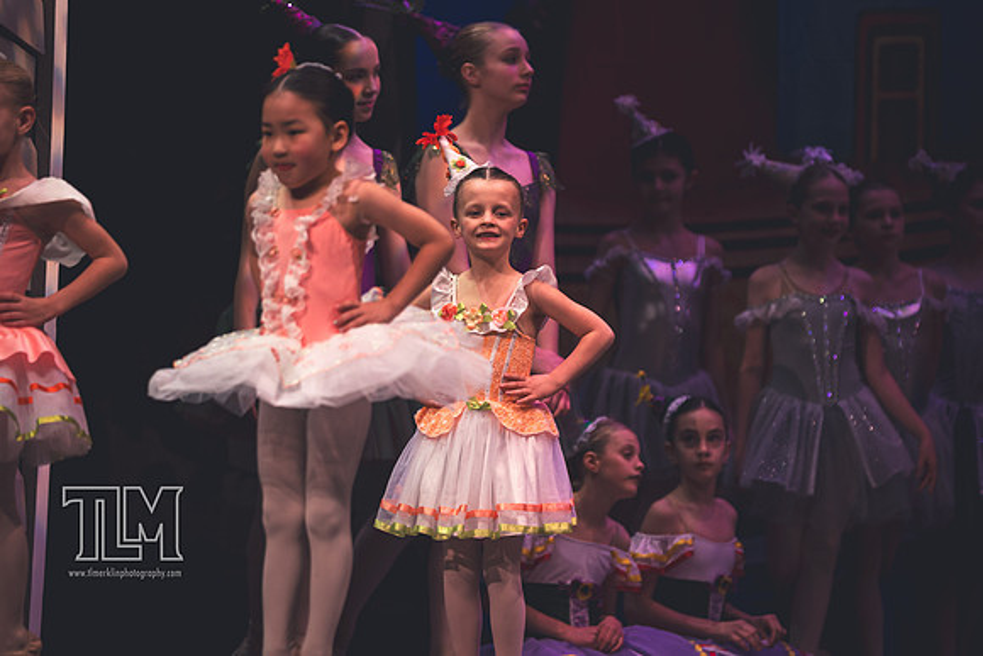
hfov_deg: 6.9
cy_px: 328
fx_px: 8197
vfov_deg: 4.6
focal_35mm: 300
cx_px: 492
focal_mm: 200
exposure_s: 1/250
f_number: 2.8
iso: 450
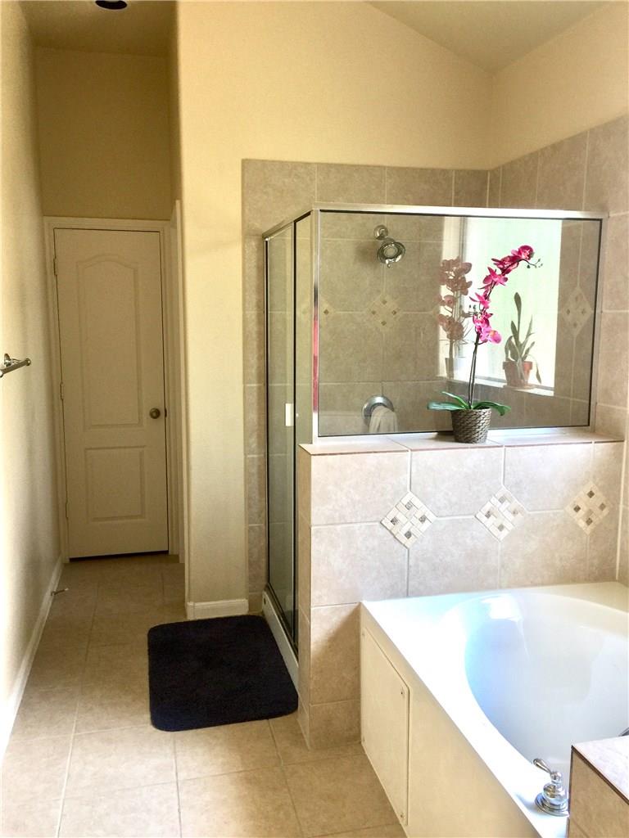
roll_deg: +0.0
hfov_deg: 48.2
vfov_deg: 61.7
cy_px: 419
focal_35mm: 29
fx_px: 703
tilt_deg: -7.0
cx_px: 314
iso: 40
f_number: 2.2
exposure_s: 1/15
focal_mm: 4.15
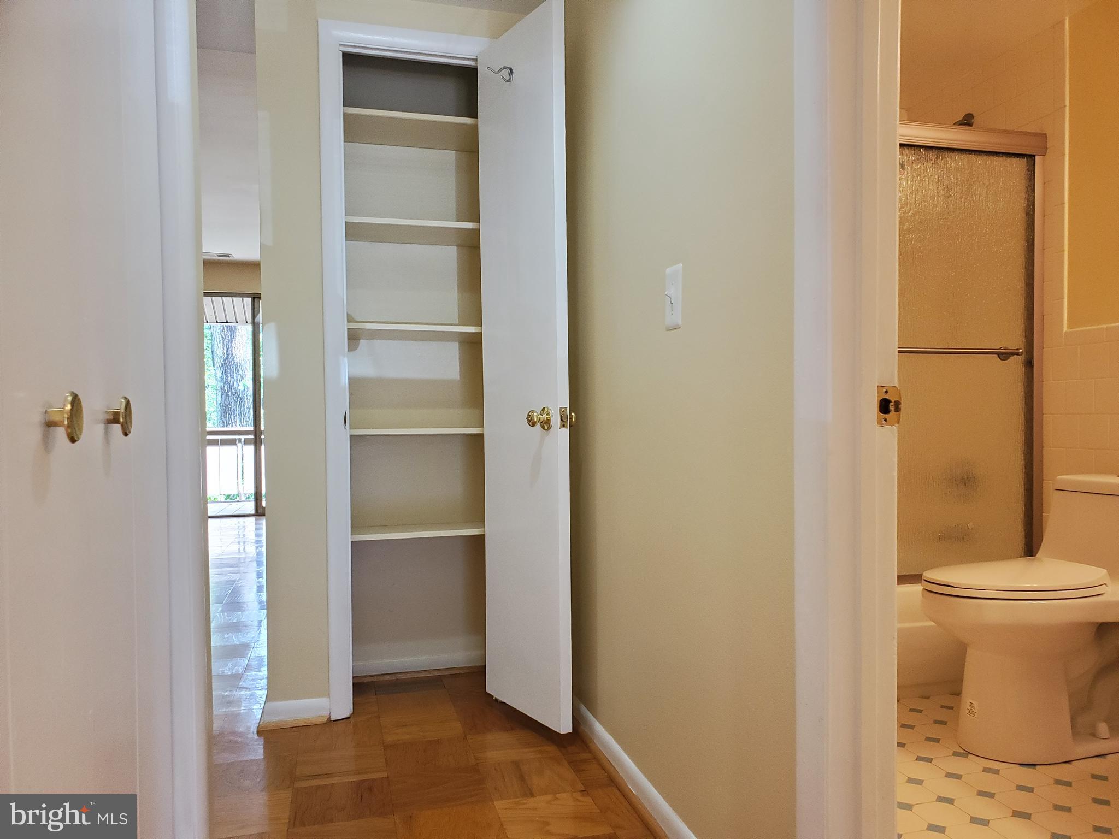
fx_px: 840
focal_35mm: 26
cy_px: 420
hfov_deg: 67.3
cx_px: 560
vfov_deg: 53.1
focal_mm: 4.3
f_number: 2.4
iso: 320
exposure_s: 1/120
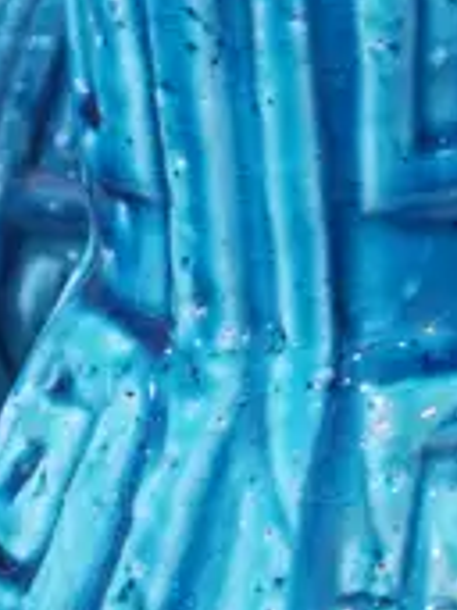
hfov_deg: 6.9
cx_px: 295
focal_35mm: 216
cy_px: 706
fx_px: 3807
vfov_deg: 9.1
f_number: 4
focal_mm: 18
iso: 500
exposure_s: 1/60
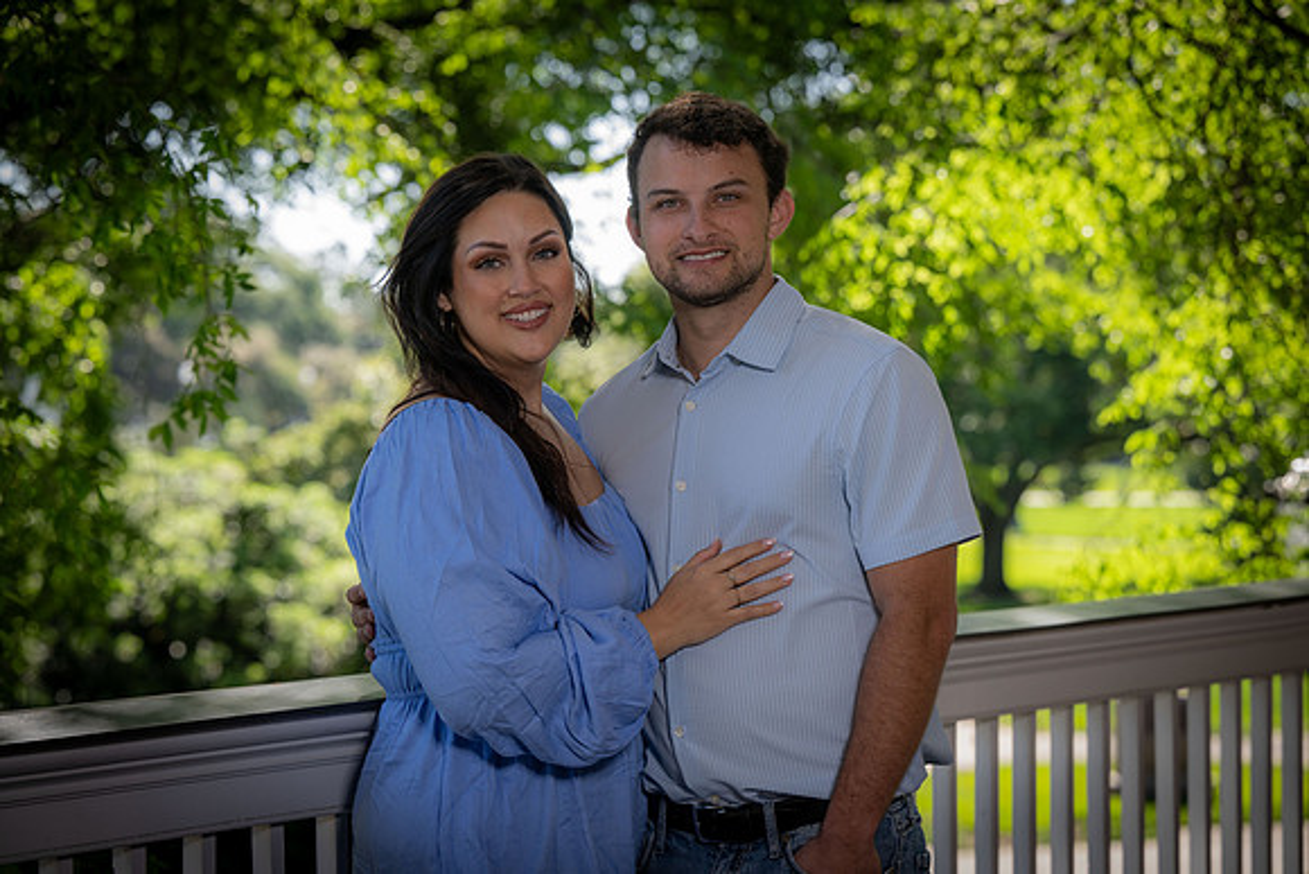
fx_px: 3200
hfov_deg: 23.1
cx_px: 654
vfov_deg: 15.5
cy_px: 437
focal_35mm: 88
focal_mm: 88
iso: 100
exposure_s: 1/160
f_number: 4.5
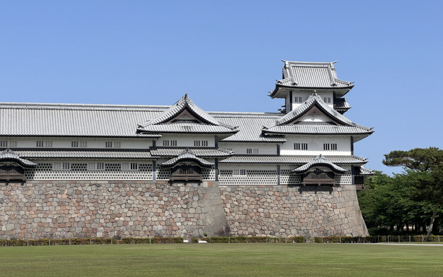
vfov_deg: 15.9
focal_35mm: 82
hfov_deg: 25.2
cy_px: 121
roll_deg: +0.5
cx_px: 222
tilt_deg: +6.1
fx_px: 990
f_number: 2.8
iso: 32
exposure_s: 1/1143
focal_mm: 9
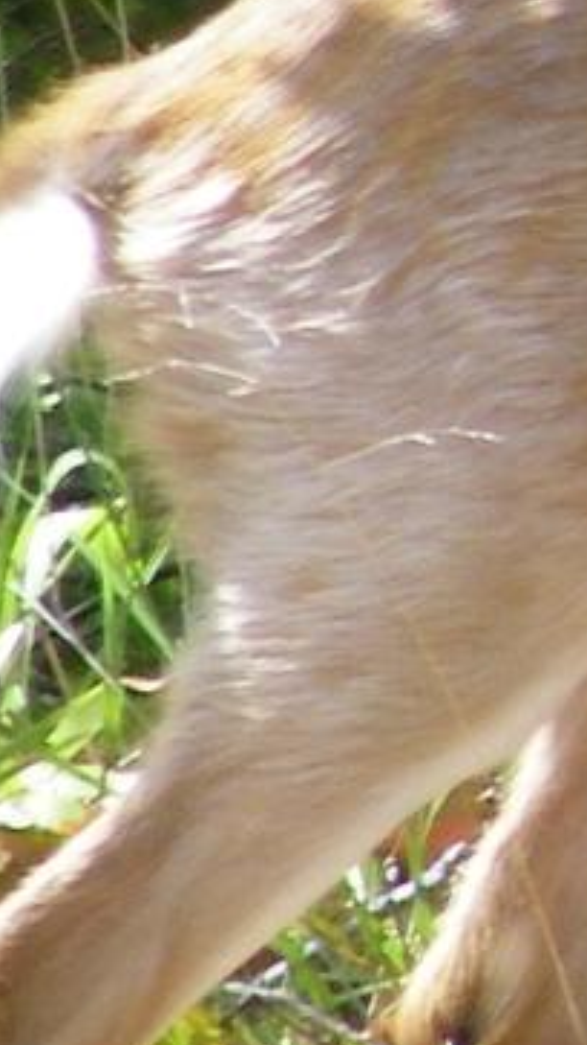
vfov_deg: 0.8
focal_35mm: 2581
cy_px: 351
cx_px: 1139
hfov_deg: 0.5
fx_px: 71469
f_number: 5.4
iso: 80
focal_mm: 75
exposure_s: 1/125
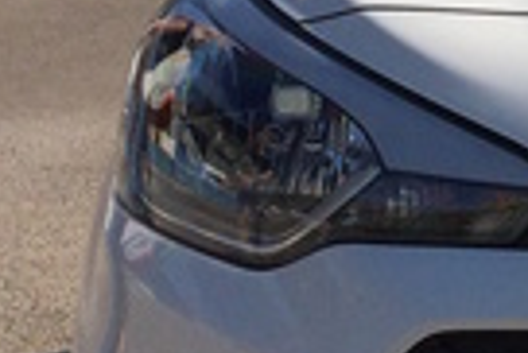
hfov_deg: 10.1
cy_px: 116
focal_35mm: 177
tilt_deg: -8.9
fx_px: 2599
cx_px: 1273
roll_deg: -0.6
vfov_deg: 7.8
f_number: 2.2
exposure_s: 1/4115
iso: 32
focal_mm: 4.15
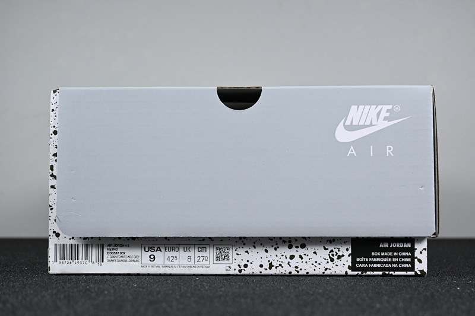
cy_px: 158
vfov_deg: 24.4
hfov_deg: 35.9
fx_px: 732
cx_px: 238
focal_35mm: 56
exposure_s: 1/125
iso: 500
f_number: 5.3
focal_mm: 37
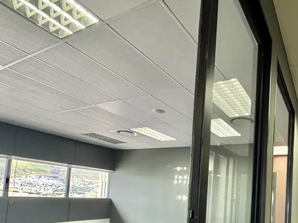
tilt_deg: +2.8
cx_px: 214
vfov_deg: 49.5
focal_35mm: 26
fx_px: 224
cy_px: 183
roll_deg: -3.9
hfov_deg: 64.3
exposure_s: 1/50
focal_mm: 2.22
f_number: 2.2
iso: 200
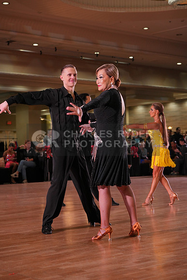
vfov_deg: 28.8
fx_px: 545
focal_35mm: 70
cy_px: 140
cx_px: 94
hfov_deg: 19.5
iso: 1000
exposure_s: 1/400
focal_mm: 70
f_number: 4
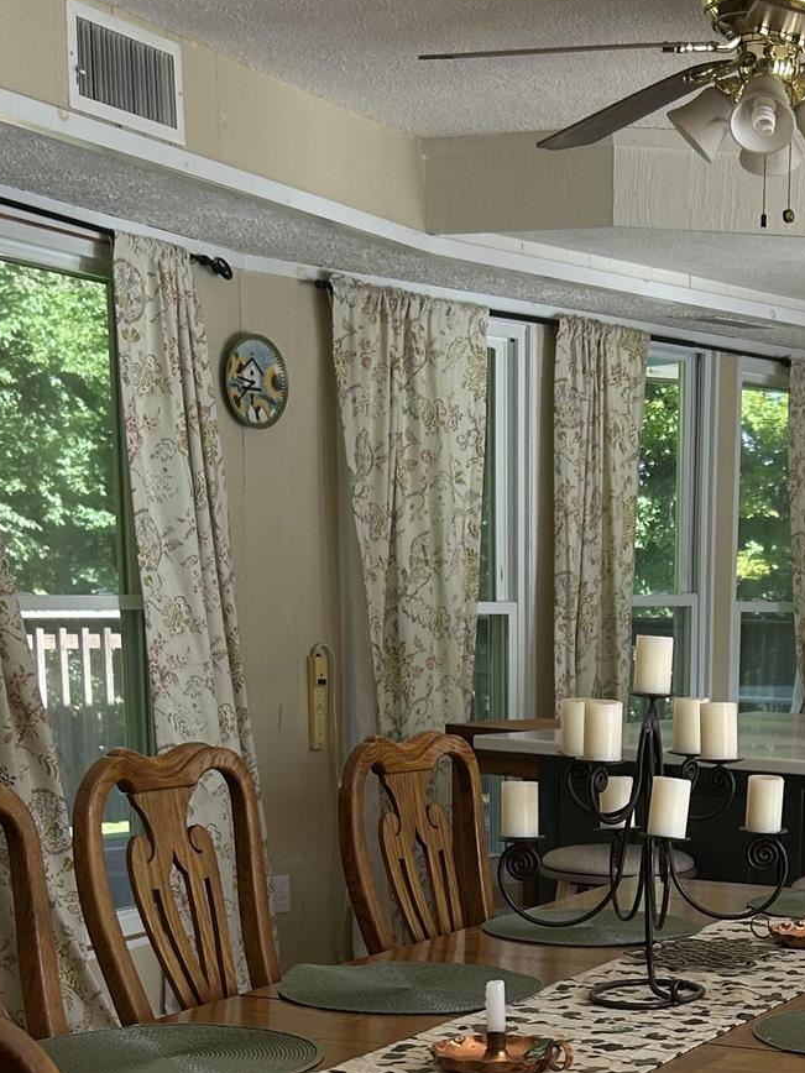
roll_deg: -1.5
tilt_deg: -12.7
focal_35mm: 69
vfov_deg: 26.7
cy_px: 1069
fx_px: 2139
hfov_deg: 20.8
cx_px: 752
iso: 50
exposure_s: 1/281
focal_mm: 5.7
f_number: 1.5
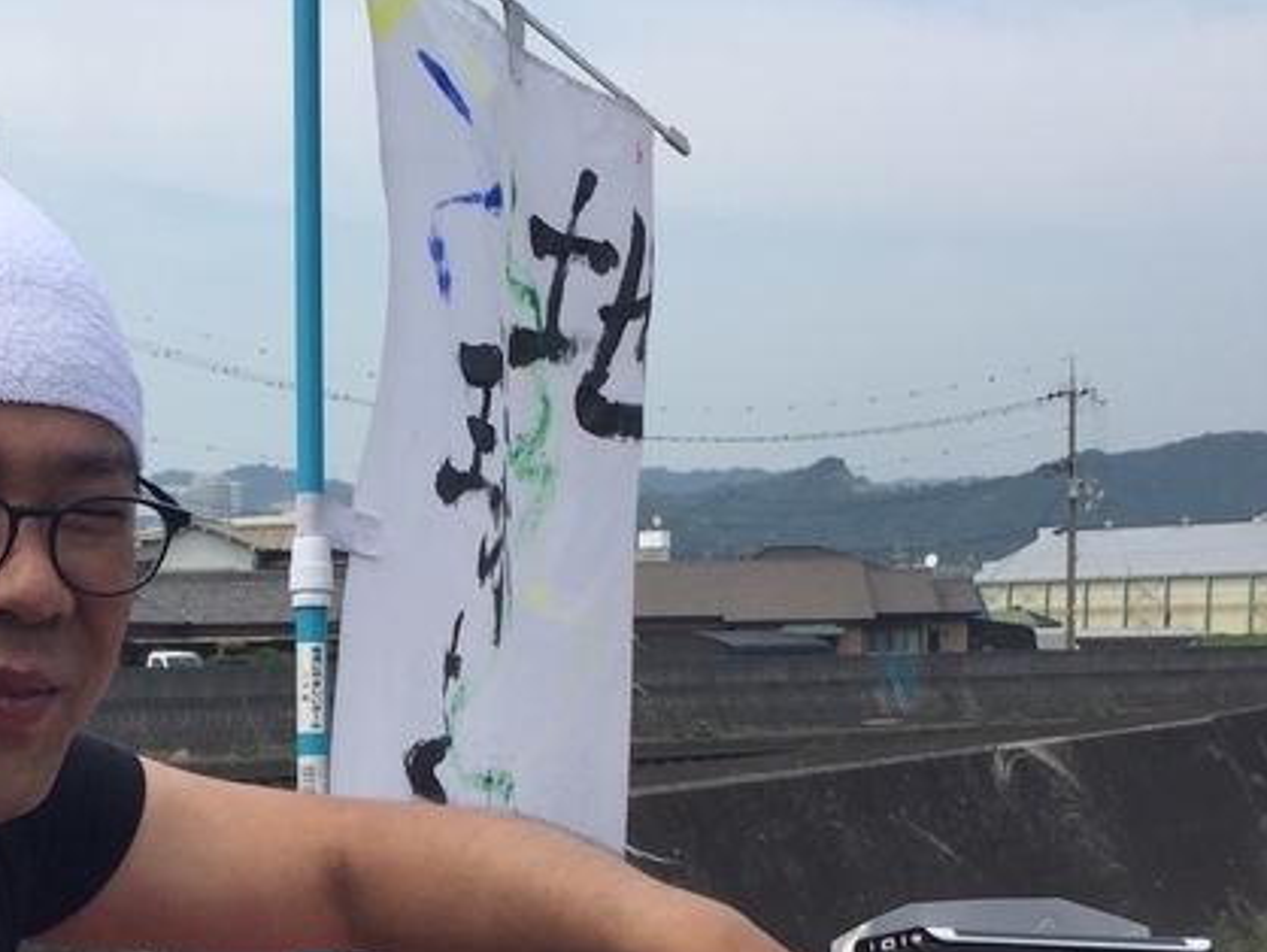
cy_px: 964
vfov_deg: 20.1
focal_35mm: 71
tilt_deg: -5.7
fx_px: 2600
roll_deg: +0.7
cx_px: 303
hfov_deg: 27.0
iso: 32
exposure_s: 1/1464
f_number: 2.2
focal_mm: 4.15
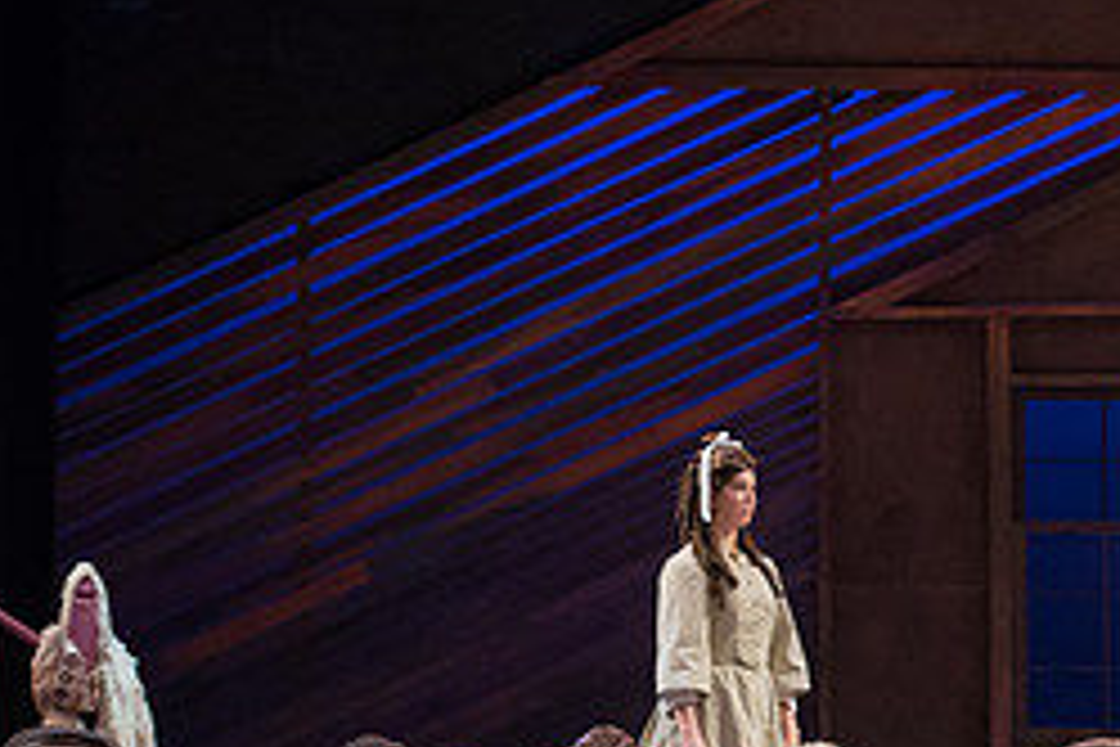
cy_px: 560
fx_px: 7093
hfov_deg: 9.0
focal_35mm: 228
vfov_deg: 6.0
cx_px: 1210
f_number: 4
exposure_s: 1/400
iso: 5000
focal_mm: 98
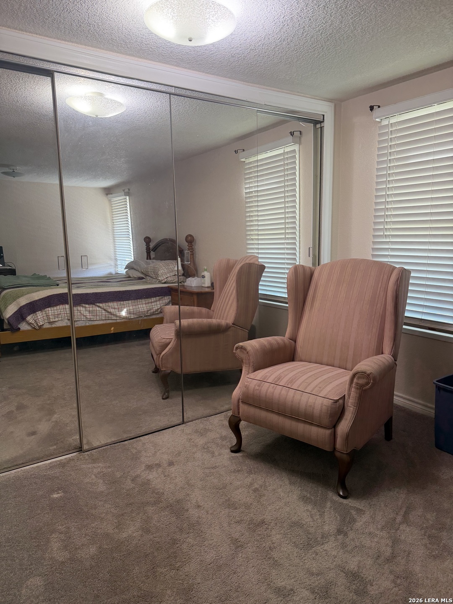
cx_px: 226
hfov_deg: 56.8
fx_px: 419
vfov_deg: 71.6
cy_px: 302
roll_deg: +0.9
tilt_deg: -10.7
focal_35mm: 24
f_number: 1.78
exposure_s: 1/60
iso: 125
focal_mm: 6.76
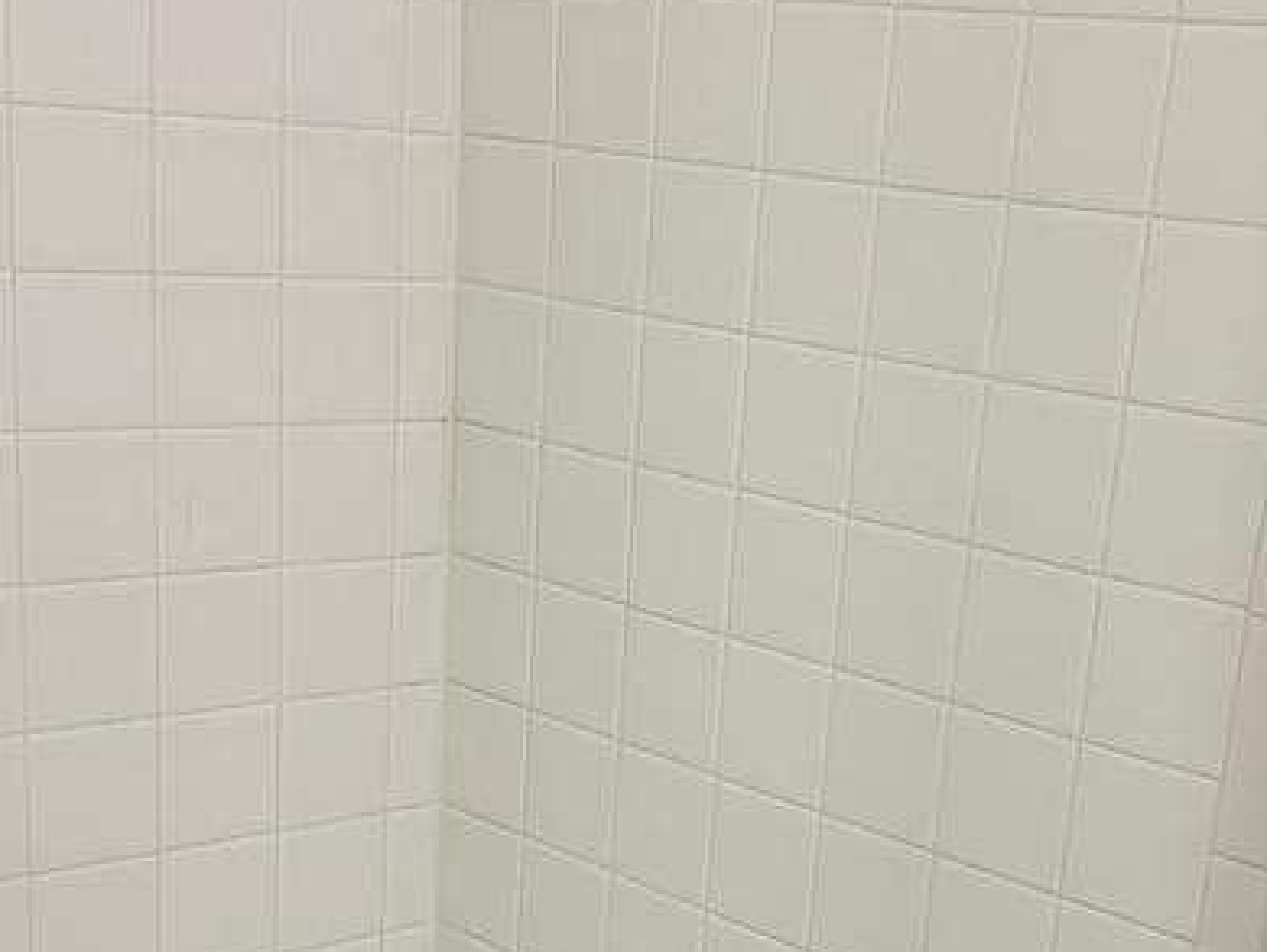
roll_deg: -4.0
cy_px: 916
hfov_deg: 30.7
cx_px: 724
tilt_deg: -17.6
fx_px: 2307
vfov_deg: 22.5
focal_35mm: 63
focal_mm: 6.86
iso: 200
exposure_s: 1/120
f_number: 1.78
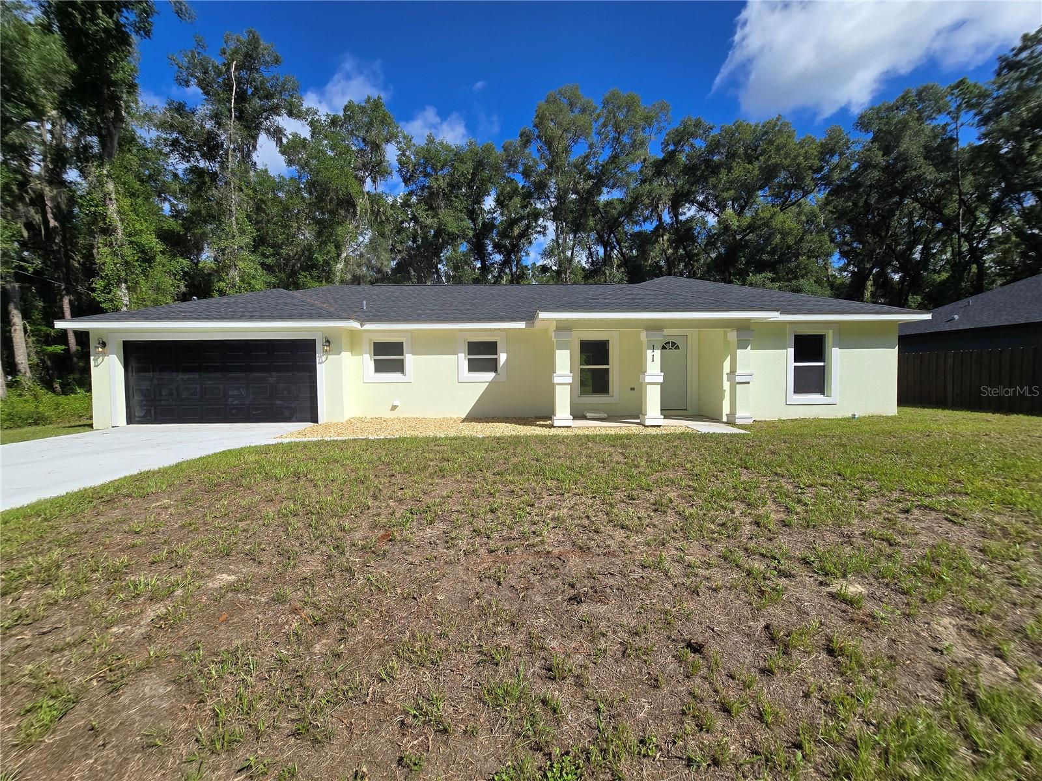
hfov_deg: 106.2
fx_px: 391
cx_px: 521
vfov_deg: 89.9
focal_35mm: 13
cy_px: 390
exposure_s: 1/2586
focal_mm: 2.2
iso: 50
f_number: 2.2
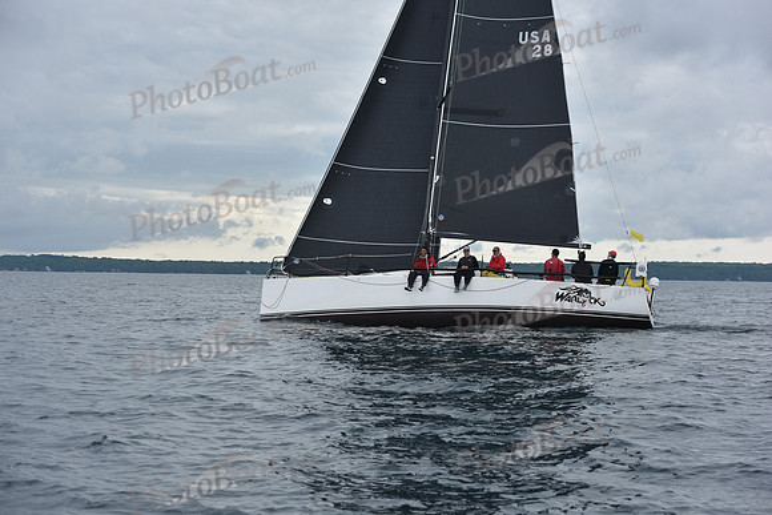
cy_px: 258
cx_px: 386
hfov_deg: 28.8
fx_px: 1501
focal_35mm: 70
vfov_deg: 19.5
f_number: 6.3
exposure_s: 1/800
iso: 250
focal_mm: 70
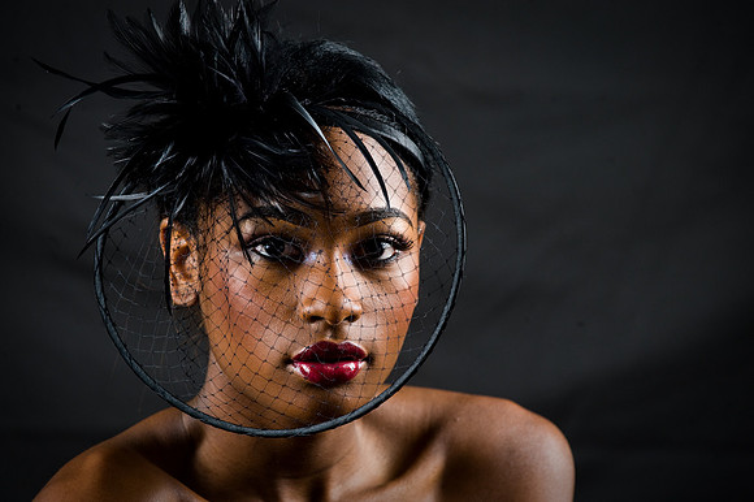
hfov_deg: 10.3
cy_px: 251
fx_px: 4186
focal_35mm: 200
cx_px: 377
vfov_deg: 6.9
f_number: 5.6
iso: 320
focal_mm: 200
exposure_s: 1/125
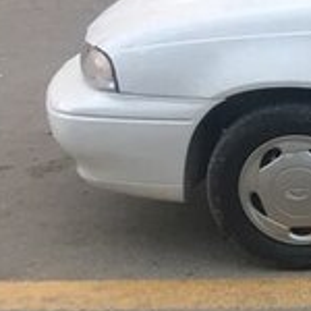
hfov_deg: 12.8
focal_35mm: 113
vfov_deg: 15.4
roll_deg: +1.3
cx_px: 678
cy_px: 92
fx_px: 1149
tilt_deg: -19.6
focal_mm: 4.15
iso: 32
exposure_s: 1/33
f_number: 2.2
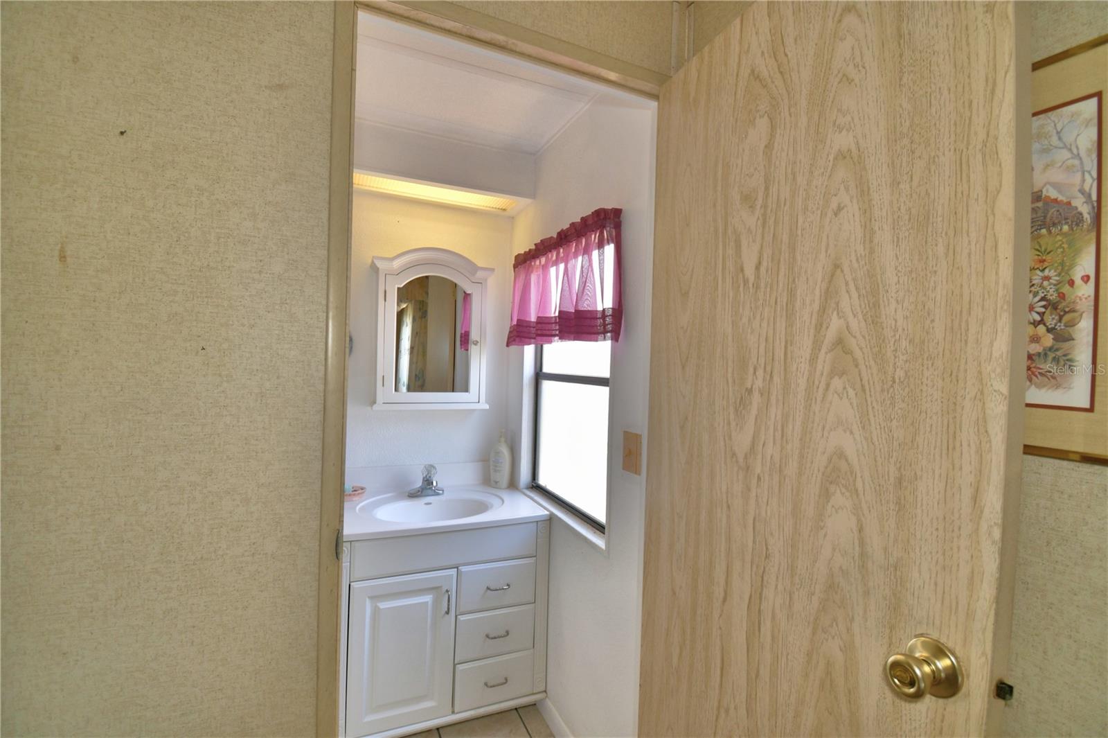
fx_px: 461
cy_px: 369
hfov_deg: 100.4
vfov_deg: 77.3
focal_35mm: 15
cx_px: 554
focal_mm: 10
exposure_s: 1/60
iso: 140
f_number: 4.5
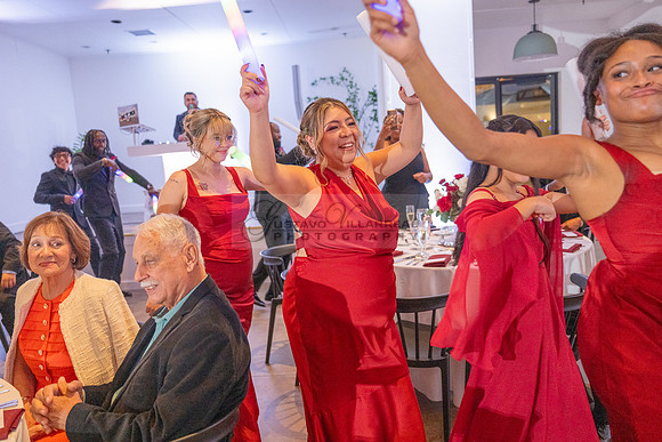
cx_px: 331
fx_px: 533
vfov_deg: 45.0
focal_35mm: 29
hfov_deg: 63.6
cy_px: 221
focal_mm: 29
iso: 2000
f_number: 2.8
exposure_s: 1/200
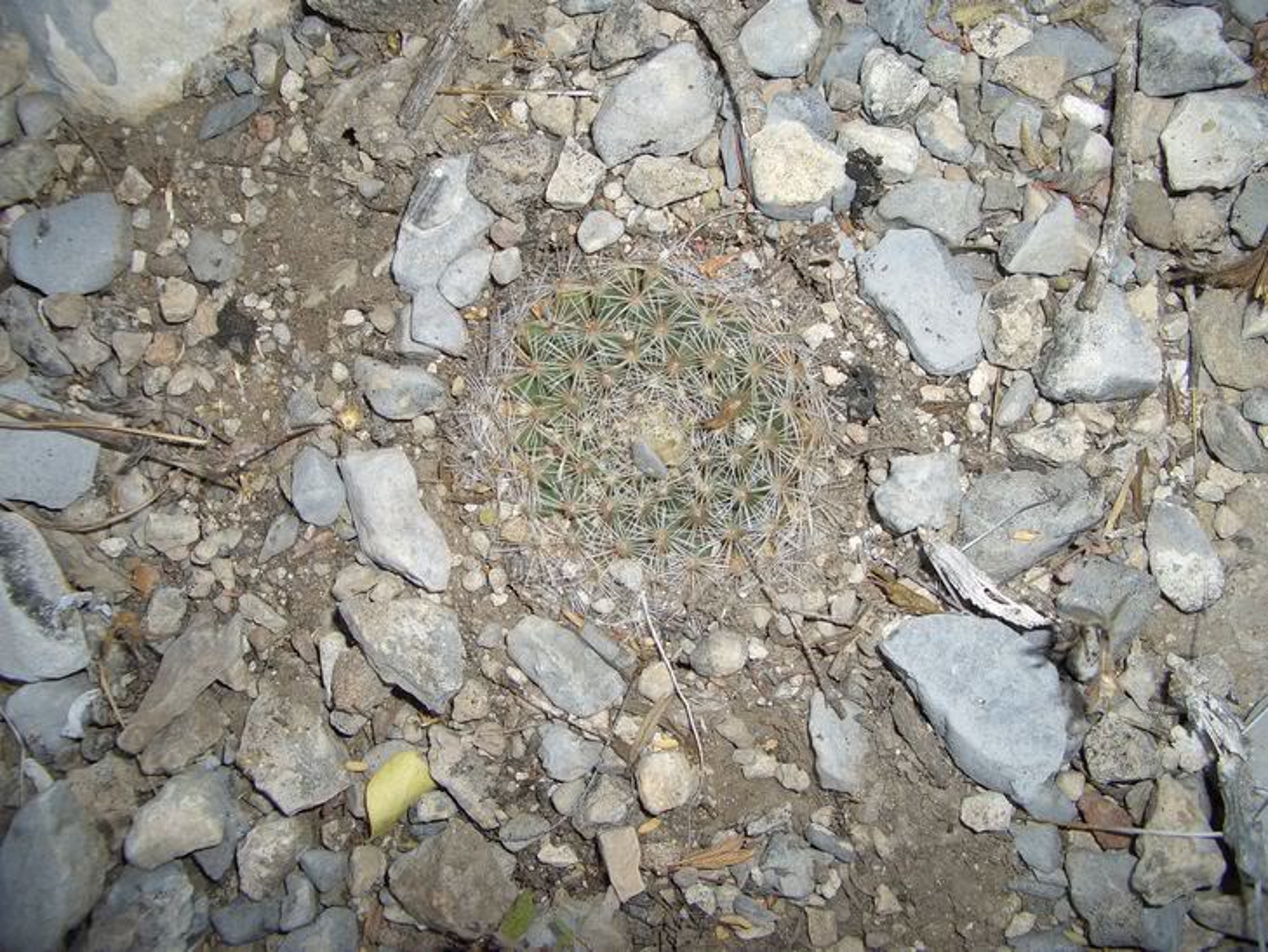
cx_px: 634
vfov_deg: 40.7
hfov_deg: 52.6
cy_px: 476
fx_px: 1282
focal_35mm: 35
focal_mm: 5.8
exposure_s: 1/60
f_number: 2.6
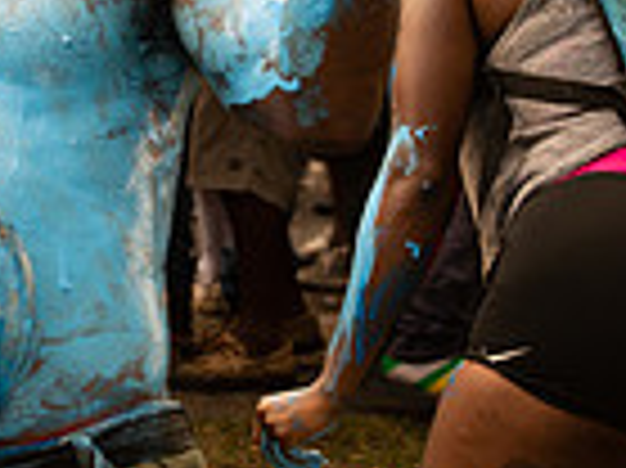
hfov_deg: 9.1
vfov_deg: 6.8
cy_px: 108
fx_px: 3939
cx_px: 101
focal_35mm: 218
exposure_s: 1/160
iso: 200
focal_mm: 70
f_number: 5.6
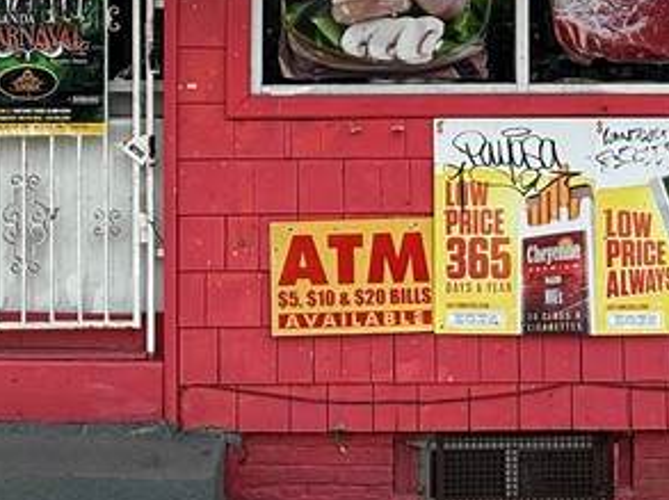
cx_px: 352
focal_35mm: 49
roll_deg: +0.1
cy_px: 78
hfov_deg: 38.9
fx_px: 946
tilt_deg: +2.2
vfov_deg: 28.8
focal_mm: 2.22
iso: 50
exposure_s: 1/942
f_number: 2.2
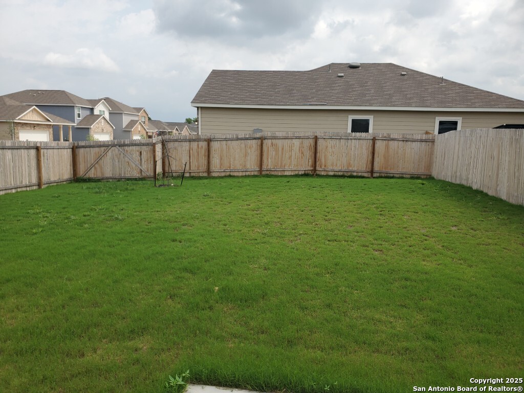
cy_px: 196
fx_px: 394
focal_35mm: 26
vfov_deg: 53.1
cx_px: 262
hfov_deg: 67.3
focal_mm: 4.3
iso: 50
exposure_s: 1/1576
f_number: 2.4
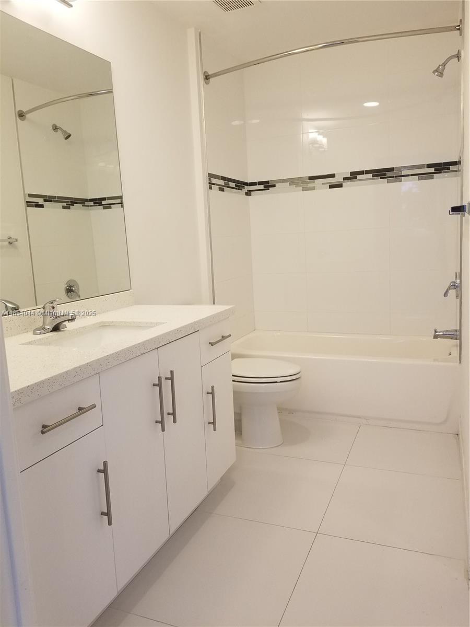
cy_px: 314
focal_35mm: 26
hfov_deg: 53.1
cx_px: 235
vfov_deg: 67.3
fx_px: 471
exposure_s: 1/60
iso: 100
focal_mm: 4.25
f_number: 1.7
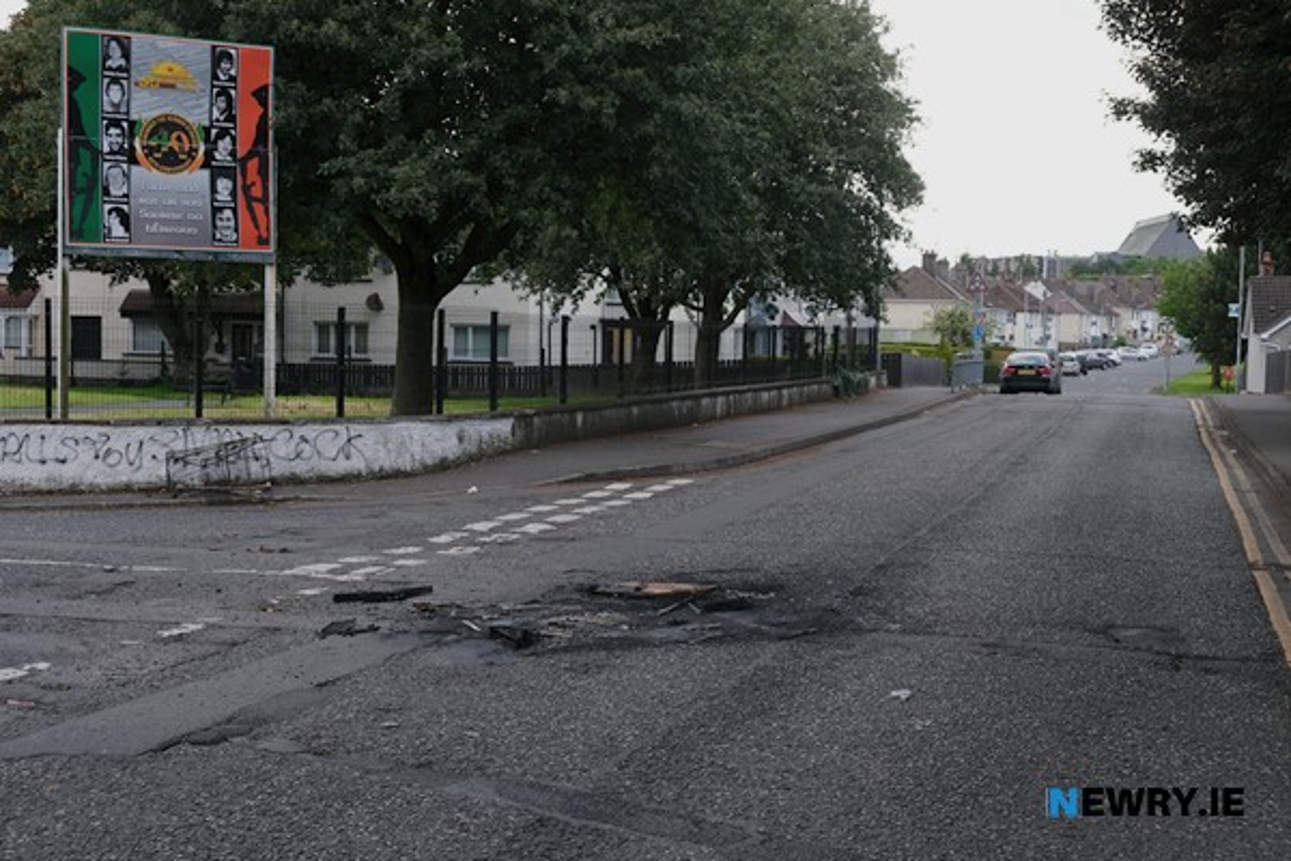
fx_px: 2008
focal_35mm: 56
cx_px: 646
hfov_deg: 35.6
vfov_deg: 24.2
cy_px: 430
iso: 400
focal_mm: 37.4
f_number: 5.6
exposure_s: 1/240
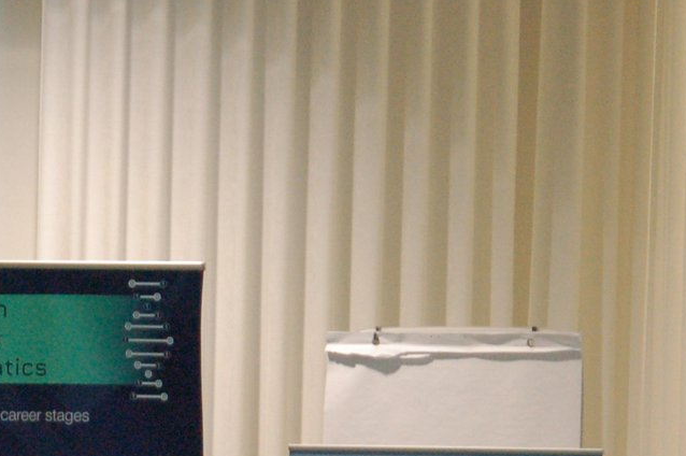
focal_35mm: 235
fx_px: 4473
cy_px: 637
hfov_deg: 8.7
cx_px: -67
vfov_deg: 5.8
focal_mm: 50
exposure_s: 1/125
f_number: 2.8
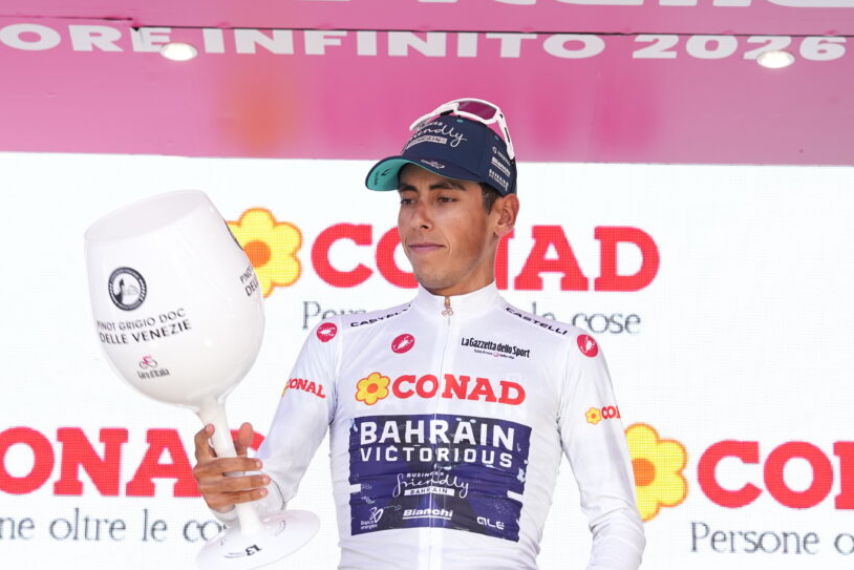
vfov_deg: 9.6
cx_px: 427
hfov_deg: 14.3
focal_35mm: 143
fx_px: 3393
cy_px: 294
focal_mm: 65
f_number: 4.5
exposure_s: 1/250
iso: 500
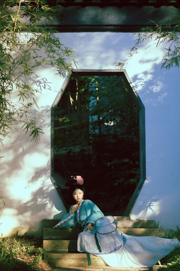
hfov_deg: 16.1
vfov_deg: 23.9
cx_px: 90
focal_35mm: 85
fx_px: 637
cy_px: 136
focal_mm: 85
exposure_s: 1/500
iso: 160
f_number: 1.8
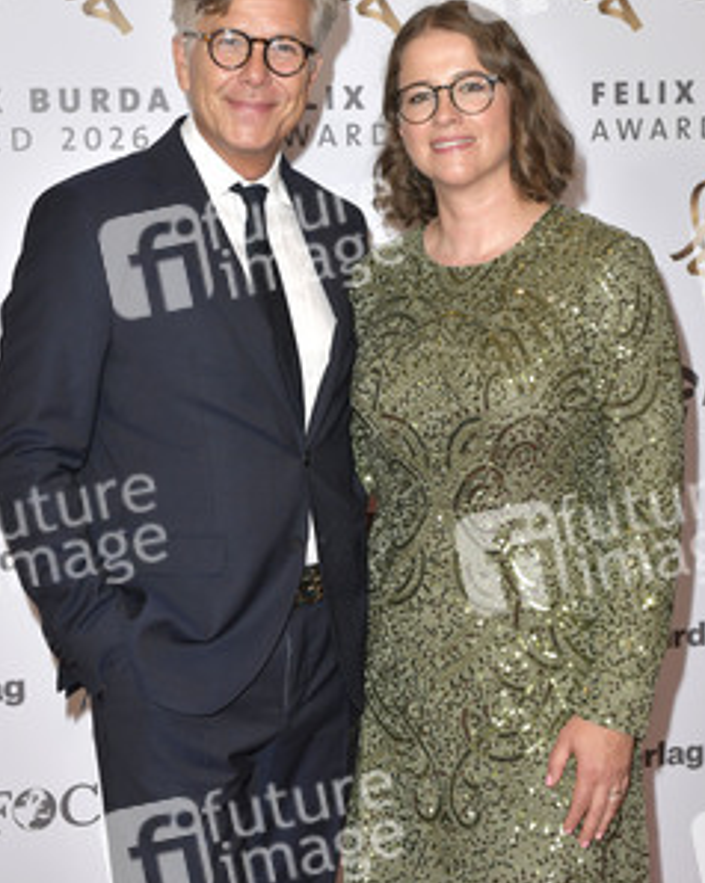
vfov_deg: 30.0
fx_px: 1645
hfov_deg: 24.2
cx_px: 338
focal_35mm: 63
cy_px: 397
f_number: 6.3
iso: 640
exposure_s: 1/200
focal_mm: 50
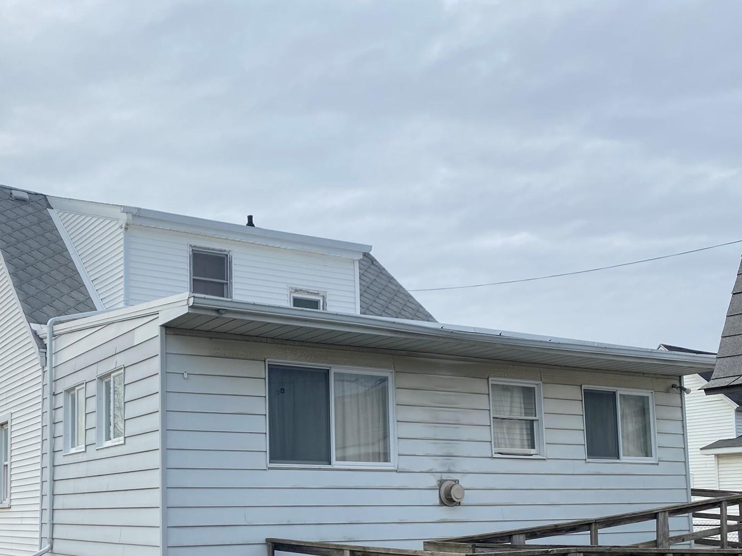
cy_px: 425
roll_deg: +0.1
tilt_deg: +4.3
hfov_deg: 45.8
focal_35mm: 40
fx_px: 857
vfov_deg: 35.1
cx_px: 223
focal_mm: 4.25
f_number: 1.8
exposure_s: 1/1585
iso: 32
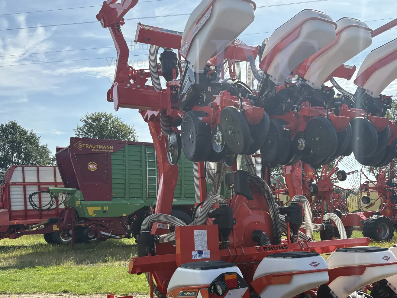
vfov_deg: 37.0
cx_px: 279
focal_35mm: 38
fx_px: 436
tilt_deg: -0.7
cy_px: 213
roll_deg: +1.3
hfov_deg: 47.8
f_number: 1.6
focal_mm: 5.96
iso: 64
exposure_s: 1/2538
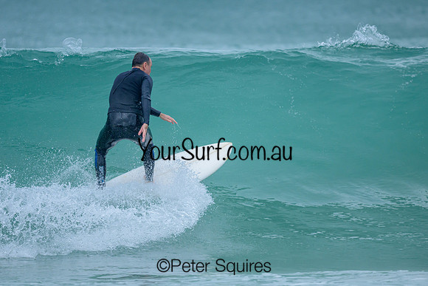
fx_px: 11630
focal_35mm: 978
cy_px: 158
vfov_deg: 1.4
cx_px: 183
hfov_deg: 2.1
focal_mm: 800
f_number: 6.3
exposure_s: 1/2000
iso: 900
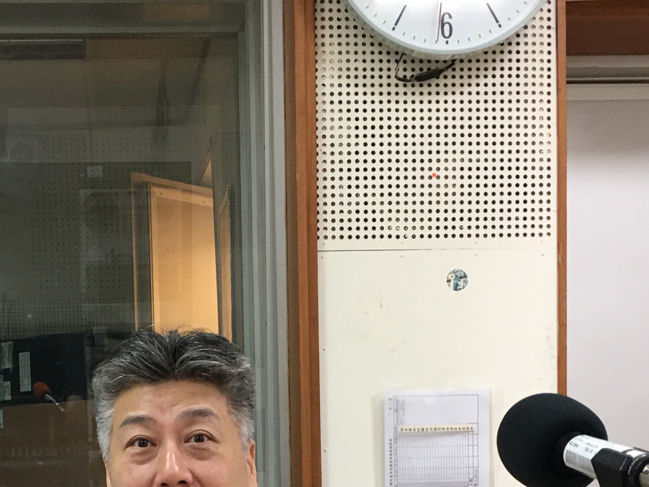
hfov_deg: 27.6
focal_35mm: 70
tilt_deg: -2.4
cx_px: 209
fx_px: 1313
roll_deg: +1.5
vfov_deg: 19.8
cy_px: 575
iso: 40
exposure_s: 1/15
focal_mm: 4.15
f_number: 2.2
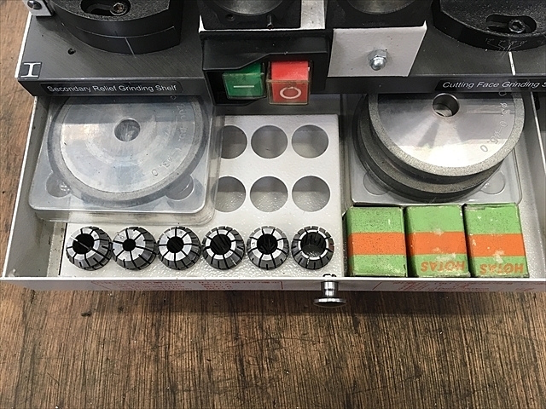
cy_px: 204
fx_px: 457
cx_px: 273
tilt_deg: -71.6
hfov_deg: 61.7
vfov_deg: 48.2
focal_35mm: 29
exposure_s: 1/30
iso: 80
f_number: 2.2
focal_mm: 4.15
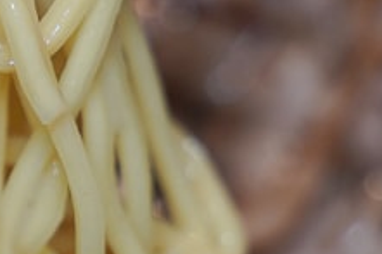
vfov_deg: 3.4
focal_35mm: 408
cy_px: 218
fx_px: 4326
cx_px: -207
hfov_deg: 5.0
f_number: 4
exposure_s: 1/80
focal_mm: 75
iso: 160
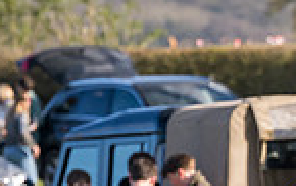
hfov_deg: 2.2
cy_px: 280
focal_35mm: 934
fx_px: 7543
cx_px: -91
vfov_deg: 1.4
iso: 400
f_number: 4
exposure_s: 1/1600
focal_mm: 115
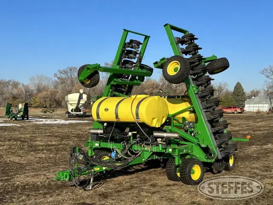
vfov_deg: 30.3
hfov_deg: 39.7
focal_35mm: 48
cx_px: 136
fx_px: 379
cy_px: 102
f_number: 1.78
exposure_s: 1/4566
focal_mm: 6.86
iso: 64
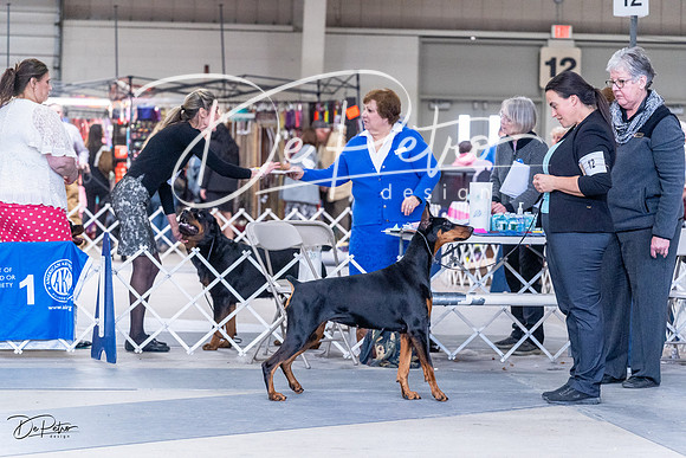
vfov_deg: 10.9
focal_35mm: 126
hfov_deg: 16.3
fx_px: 2401
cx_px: 343
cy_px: 229
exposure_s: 1/320
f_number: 5
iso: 6400
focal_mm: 126
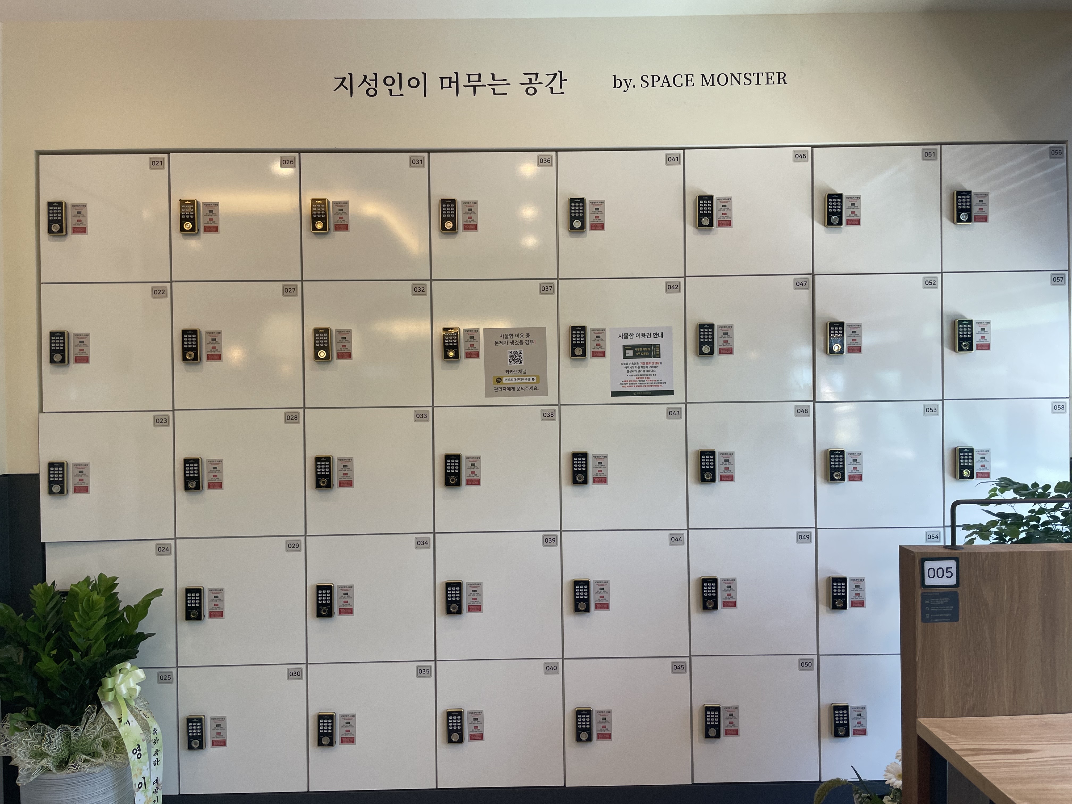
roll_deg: +0.9
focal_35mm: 26
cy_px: 402
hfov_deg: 67.3
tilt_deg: -1.1
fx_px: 805
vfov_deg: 53.1
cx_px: 536
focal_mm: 4.2
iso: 64
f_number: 1.6
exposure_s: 1/120
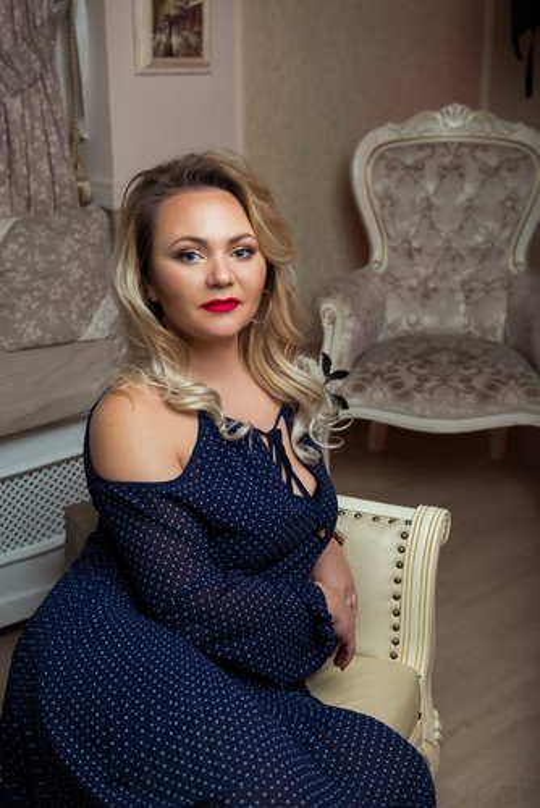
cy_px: 404
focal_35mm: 55
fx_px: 1236
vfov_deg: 36.2
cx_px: 270
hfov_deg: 24.7
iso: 160
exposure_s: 1/200
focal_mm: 55
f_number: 4.5
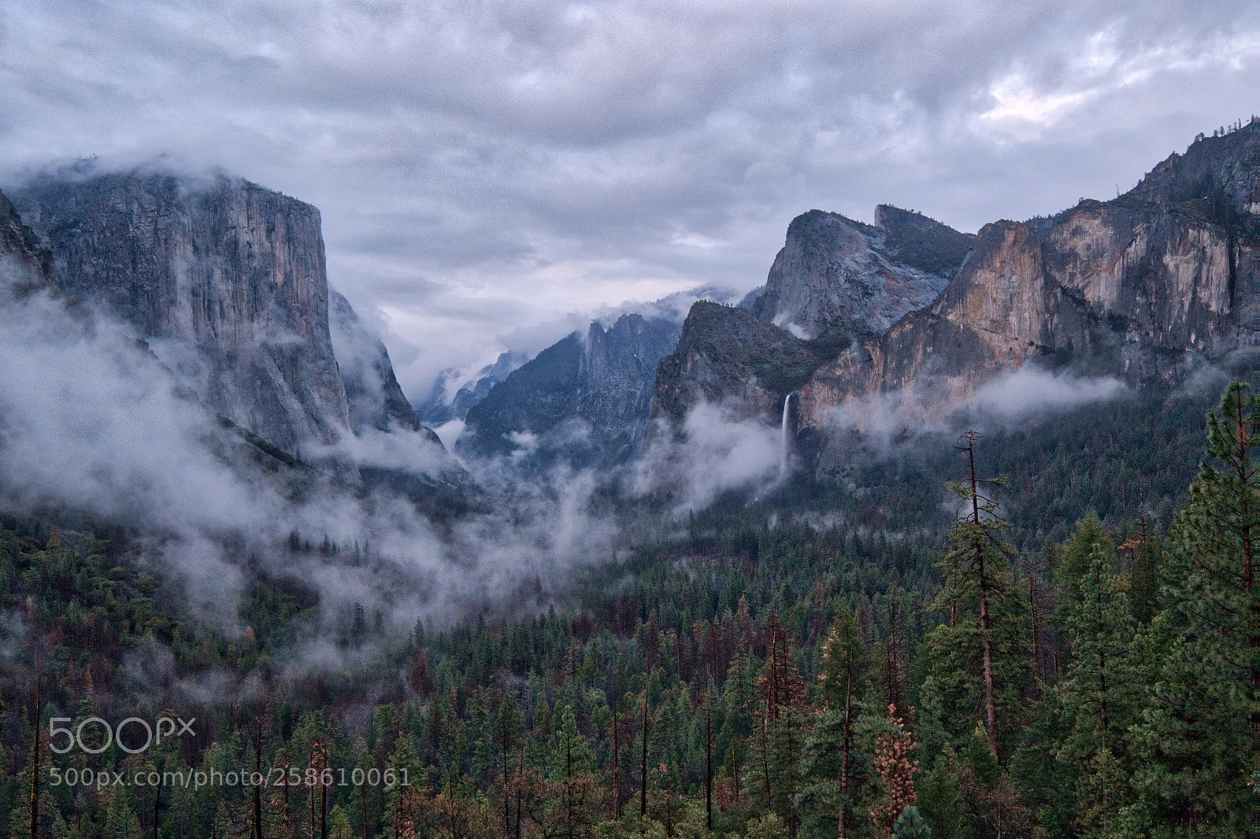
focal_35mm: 36
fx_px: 1260
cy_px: 420
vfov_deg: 36.9
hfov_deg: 53.1
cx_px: 630
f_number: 13
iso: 3200
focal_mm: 24
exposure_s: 1/40
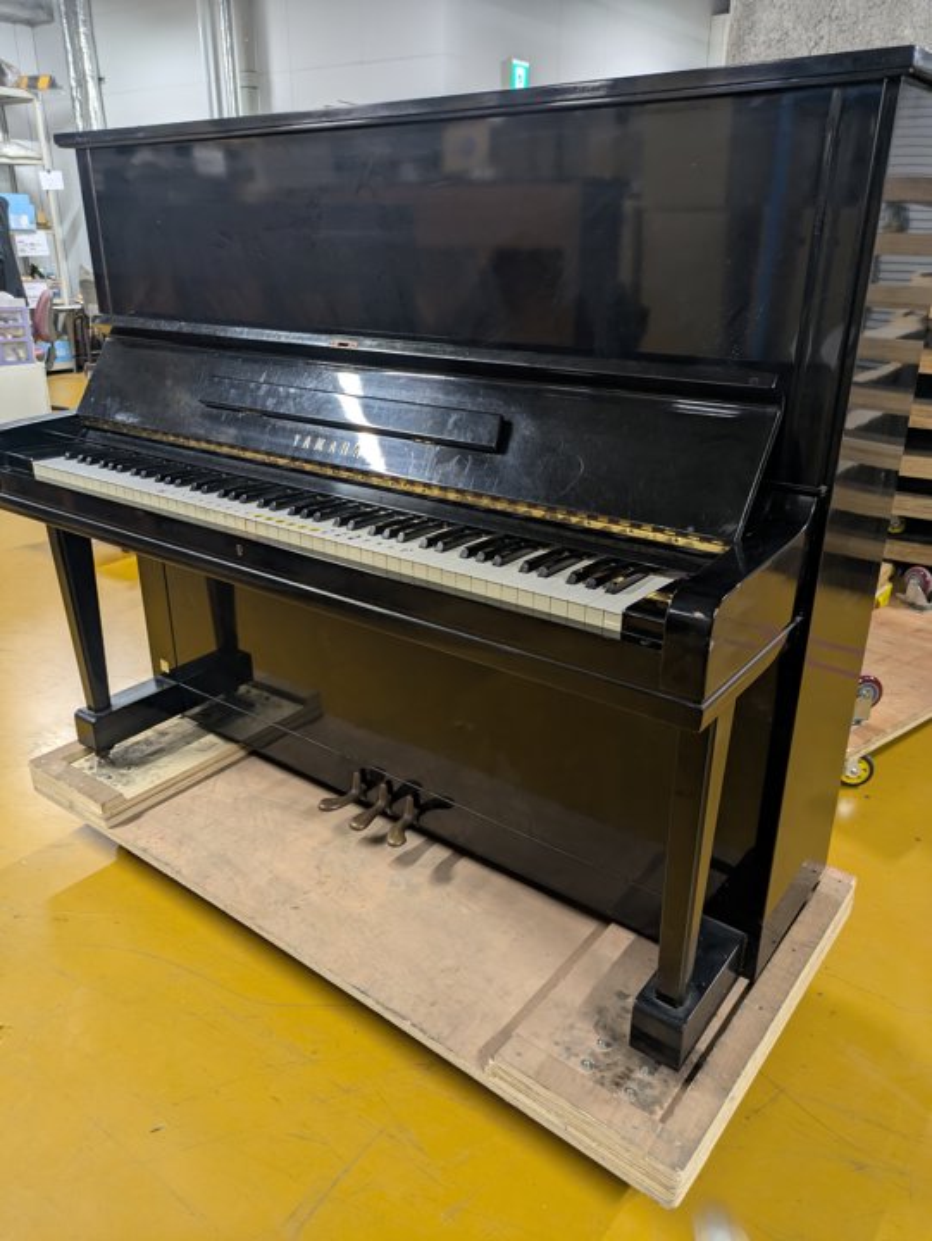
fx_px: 896
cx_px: 466
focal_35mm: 25
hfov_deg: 54.9
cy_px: 620
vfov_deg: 69.4
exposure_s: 1/30
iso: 185
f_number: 1.89
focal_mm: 5.43
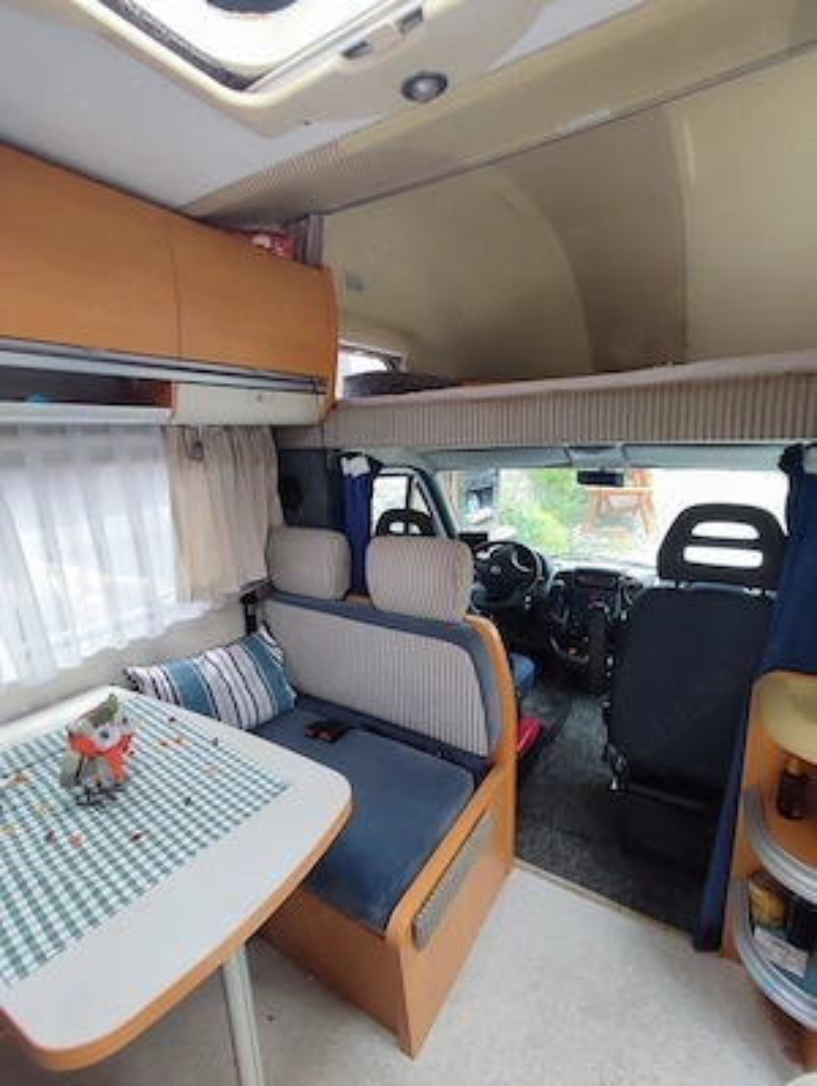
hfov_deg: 78.2
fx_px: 503
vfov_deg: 94.4
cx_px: 408
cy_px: 543
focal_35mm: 16
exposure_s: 1/100
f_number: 2.2
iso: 150
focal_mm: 1.65
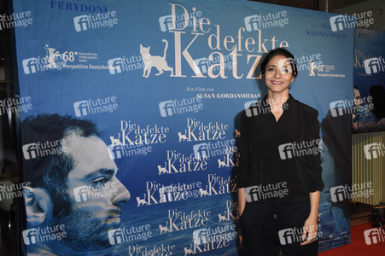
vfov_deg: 38.3
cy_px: 128
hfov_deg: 55.1
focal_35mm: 34
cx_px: 192
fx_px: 369
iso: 500
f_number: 8
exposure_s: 1/160
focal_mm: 23
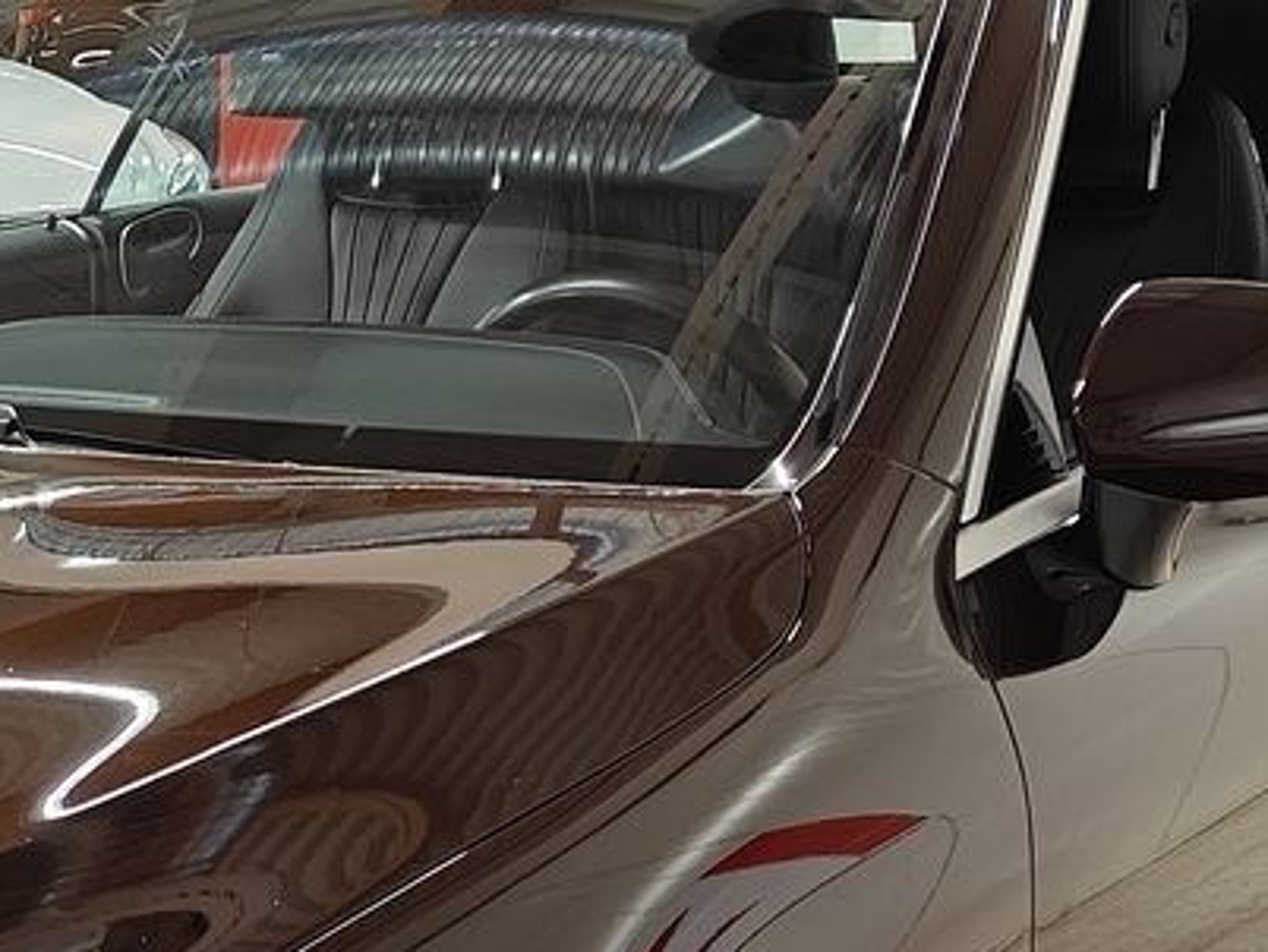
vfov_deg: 12.9
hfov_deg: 17.2
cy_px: 1274
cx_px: -63
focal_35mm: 111
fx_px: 4068
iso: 64
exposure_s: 1/50
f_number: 1.8
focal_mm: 5.59
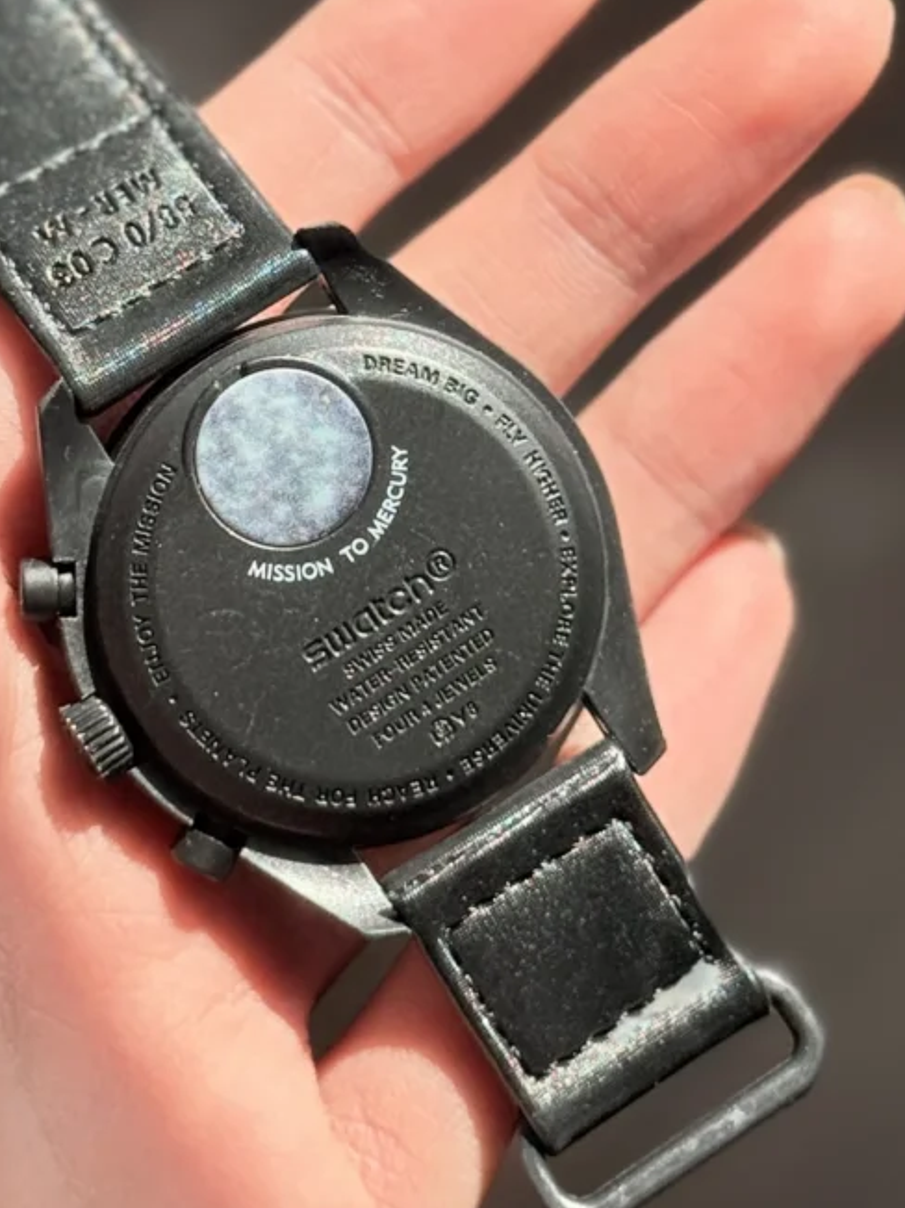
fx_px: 2057
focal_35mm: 59
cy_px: 592
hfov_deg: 24.8
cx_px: 356
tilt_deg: -71.1
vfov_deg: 32.7
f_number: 1.78
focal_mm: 6.76
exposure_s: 1/747
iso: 64
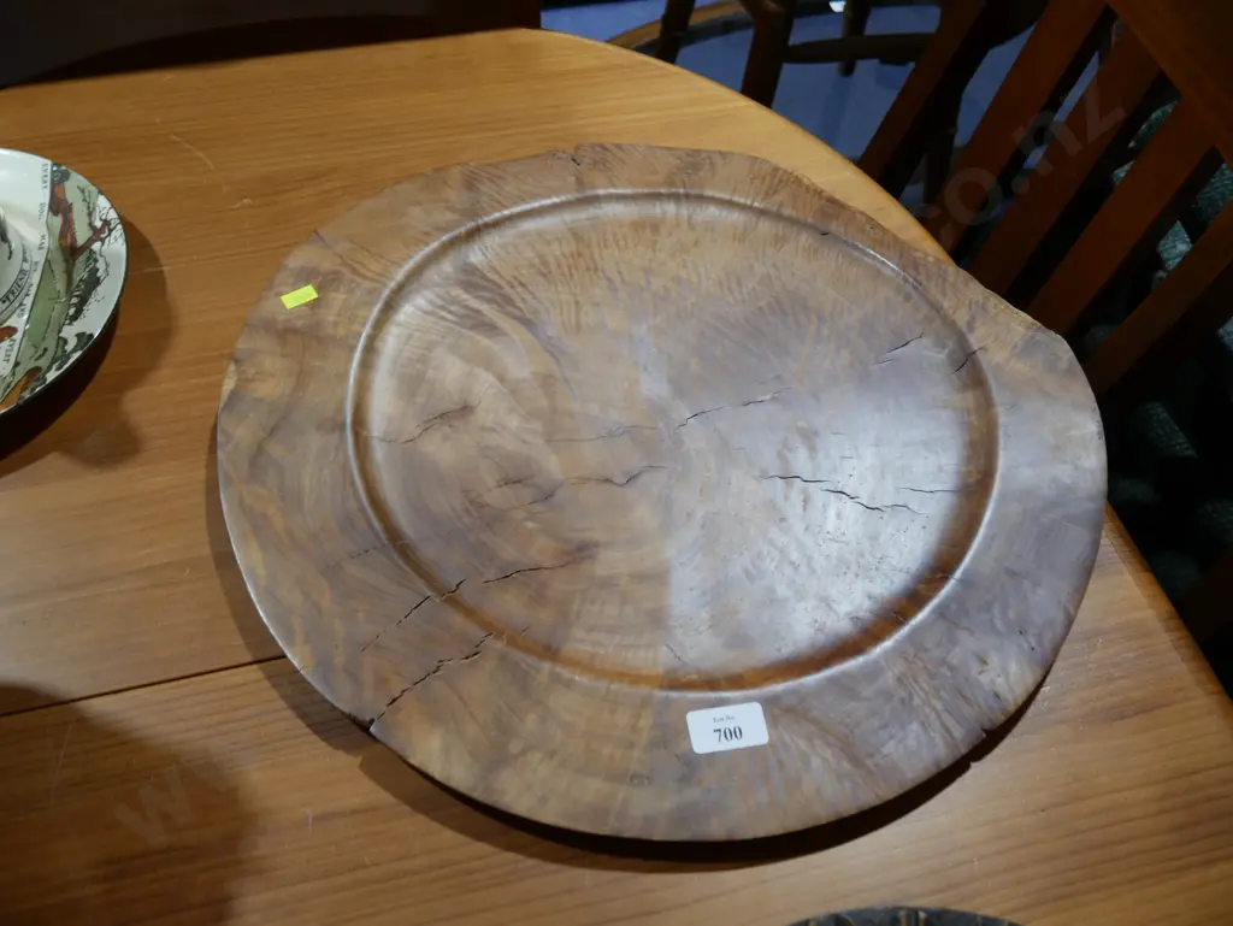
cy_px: 463
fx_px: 1140
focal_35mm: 32
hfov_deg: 56.8
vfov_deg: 44.2
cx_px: 616
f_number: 3.6
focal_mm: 16
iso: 200
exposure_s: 1/60
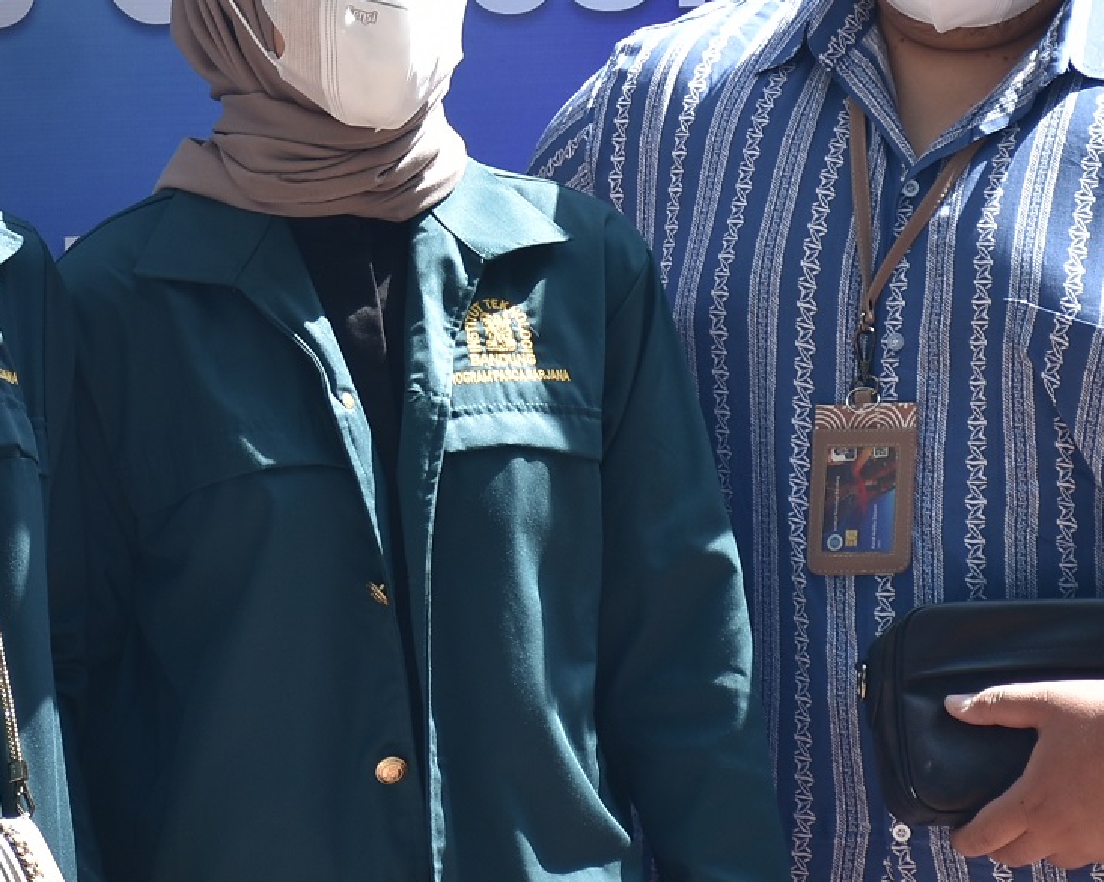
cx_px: 193
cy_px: -86
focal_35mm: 285
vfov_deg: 5.4
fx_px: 9310
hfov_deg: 6.8
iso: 125
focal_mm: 66
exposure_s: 1/160
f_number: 5.6
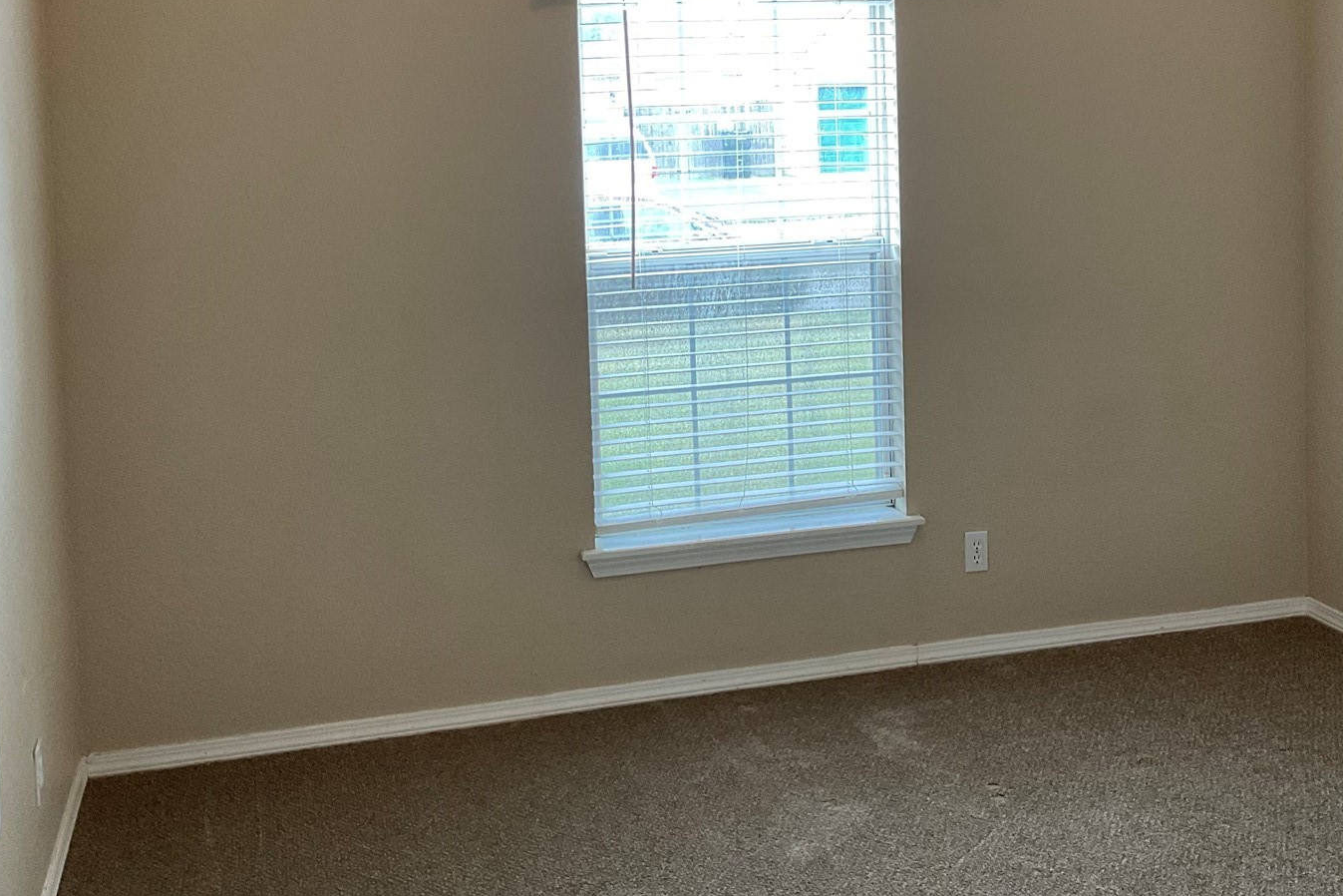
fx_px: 1604
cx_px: 713
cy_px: 196
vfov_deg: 30.5
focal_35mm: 43
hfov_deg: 45.4
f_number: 1.8
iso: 64
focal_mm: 3
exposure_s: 1/60
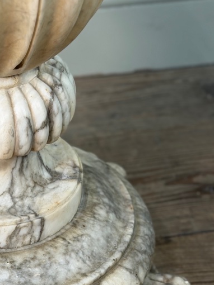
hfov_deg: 12.9
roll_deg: +0.5
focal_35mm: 113
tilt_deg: -40.6
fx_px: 932
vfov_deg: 17.0
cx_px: -17
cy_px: 289
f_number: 1.78
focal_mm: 6.76
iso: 125
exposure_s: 1/50
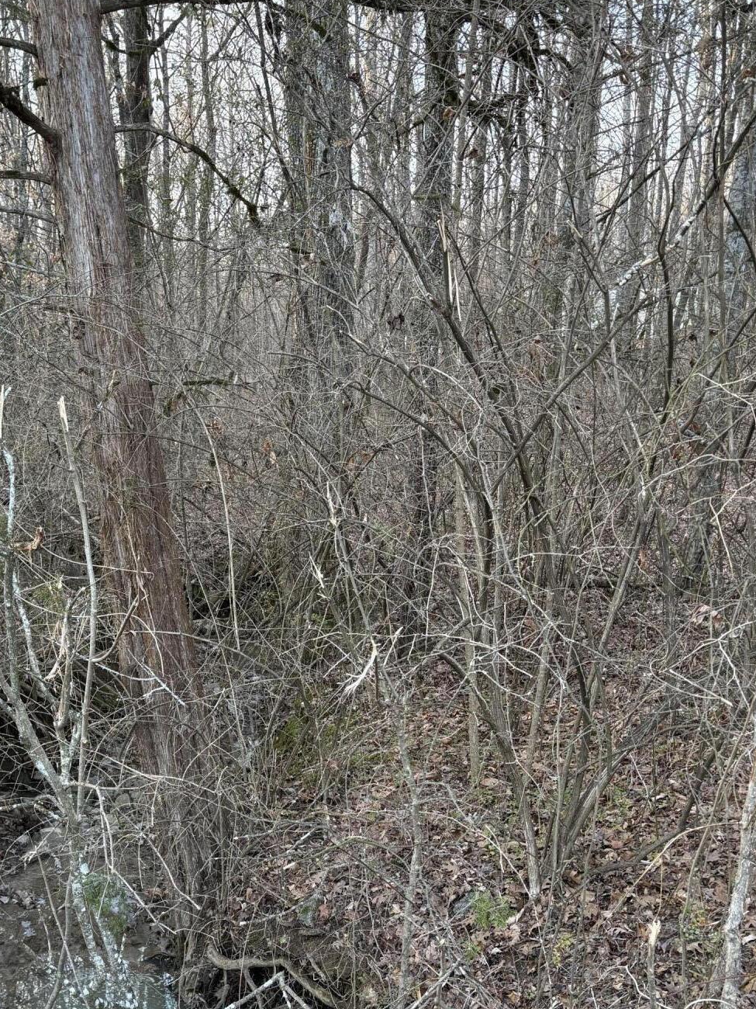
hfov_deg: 35.2
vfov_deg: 46.0
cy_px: 681
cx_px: 191
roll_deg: +1.2
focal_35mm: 40
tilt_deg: -13.2
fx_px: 1165
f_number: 1.6
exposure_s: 1/115
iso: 125
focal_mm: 5.96
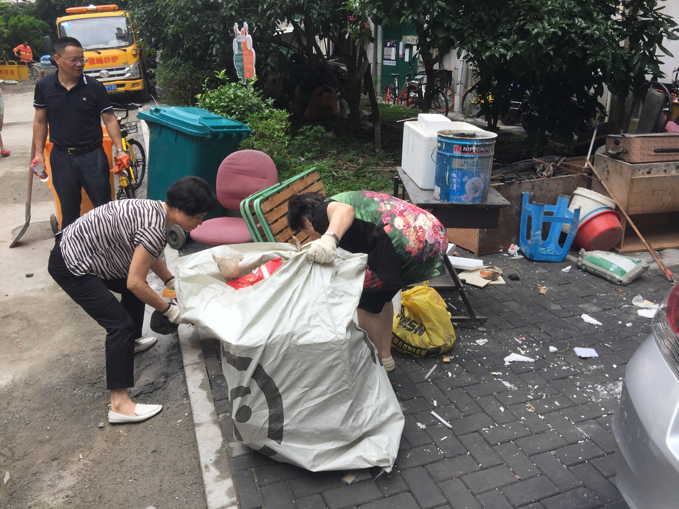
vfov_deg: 48.2
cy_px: 254
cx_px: 340
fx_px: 569
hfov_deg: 61.7
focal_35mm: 29
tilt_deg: -19.5
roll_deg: -2.3
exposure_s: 1/209
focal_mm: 4.15
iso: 32
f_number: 2.2
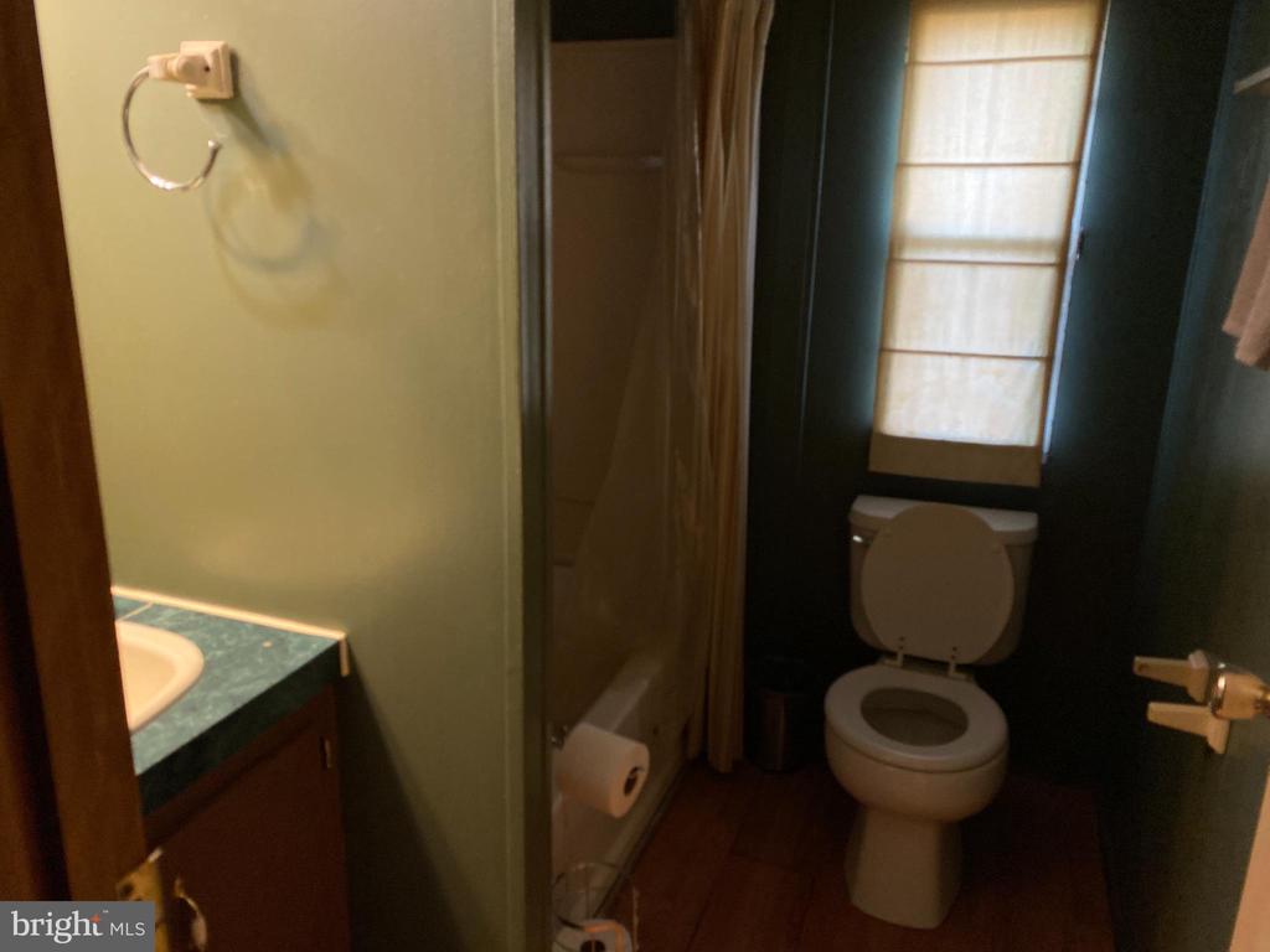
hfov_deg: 67.3
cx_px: 635
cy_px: 476
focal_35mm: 26
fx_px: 954
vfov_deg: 53.1
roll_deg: -1.9
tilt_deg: -14.4
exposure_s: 1/120
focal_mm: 4.25
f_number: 1.8
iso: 125
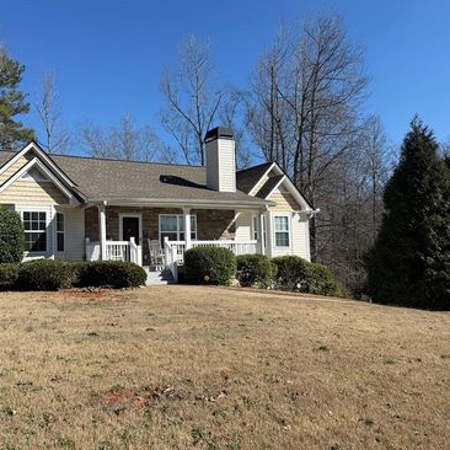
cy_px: 224
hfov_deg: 54.6
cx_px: 152
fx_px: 427
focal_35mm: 29
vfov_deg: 55.6
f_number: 1.78
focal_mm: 6.76
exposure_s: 1/4673
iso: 80
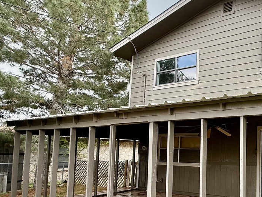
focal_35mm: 29
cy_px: 133
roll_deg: -0.5
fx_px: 219
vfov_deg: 47.3
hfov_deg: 50.7
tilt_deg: +5.1
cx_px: 258
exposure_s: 1/193
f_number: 2.2
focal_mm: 2.22
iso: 50
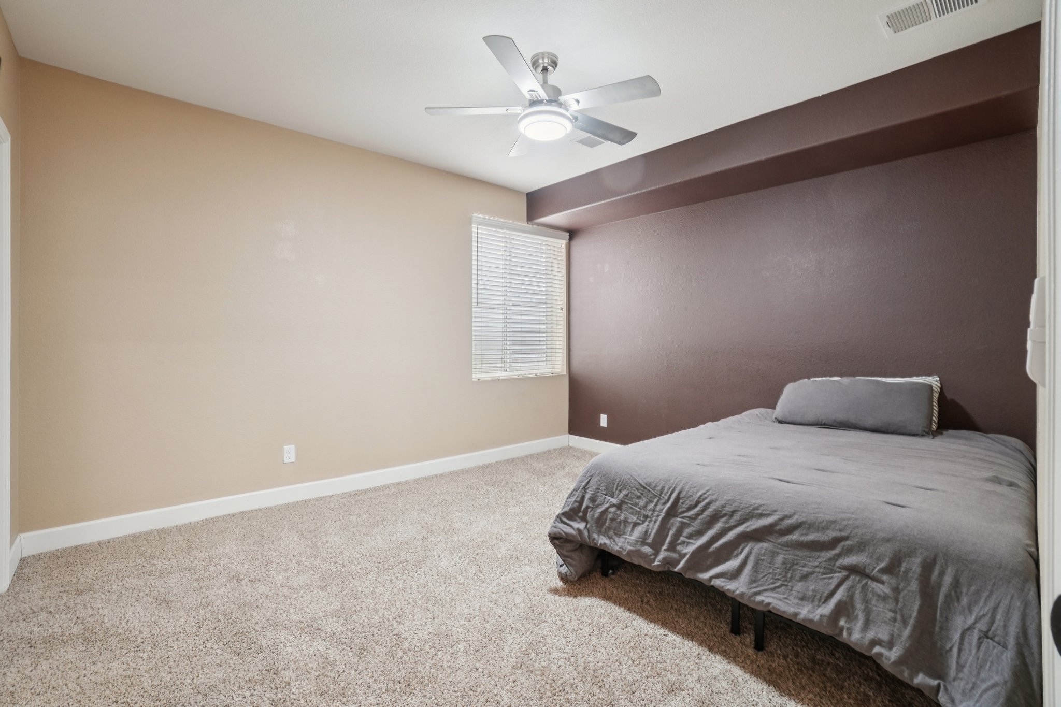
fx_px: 442
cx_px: 530
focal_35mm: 15
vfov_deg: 77.3
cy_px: 354
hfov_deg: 100.4
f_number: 8
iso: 400
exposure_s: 1/3.33
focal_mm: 10
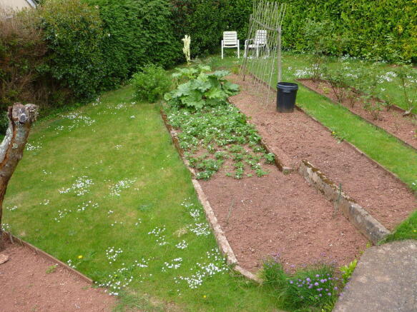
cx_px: 208
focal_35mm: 38
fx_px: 458
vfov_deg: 37.7
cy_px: 156
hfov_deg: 49.0
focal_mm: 6.8
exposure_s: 1/160
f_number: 4
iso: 80
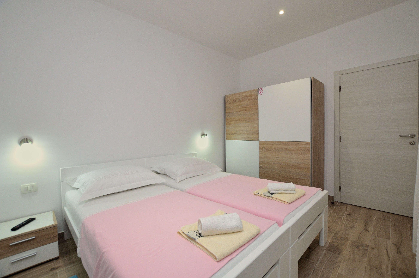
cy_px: 139
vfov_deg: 77.1
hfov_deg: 100.5
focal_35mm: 15
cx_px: 210
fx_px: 174
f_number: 5
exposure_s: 1/60
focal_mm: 10
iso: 800
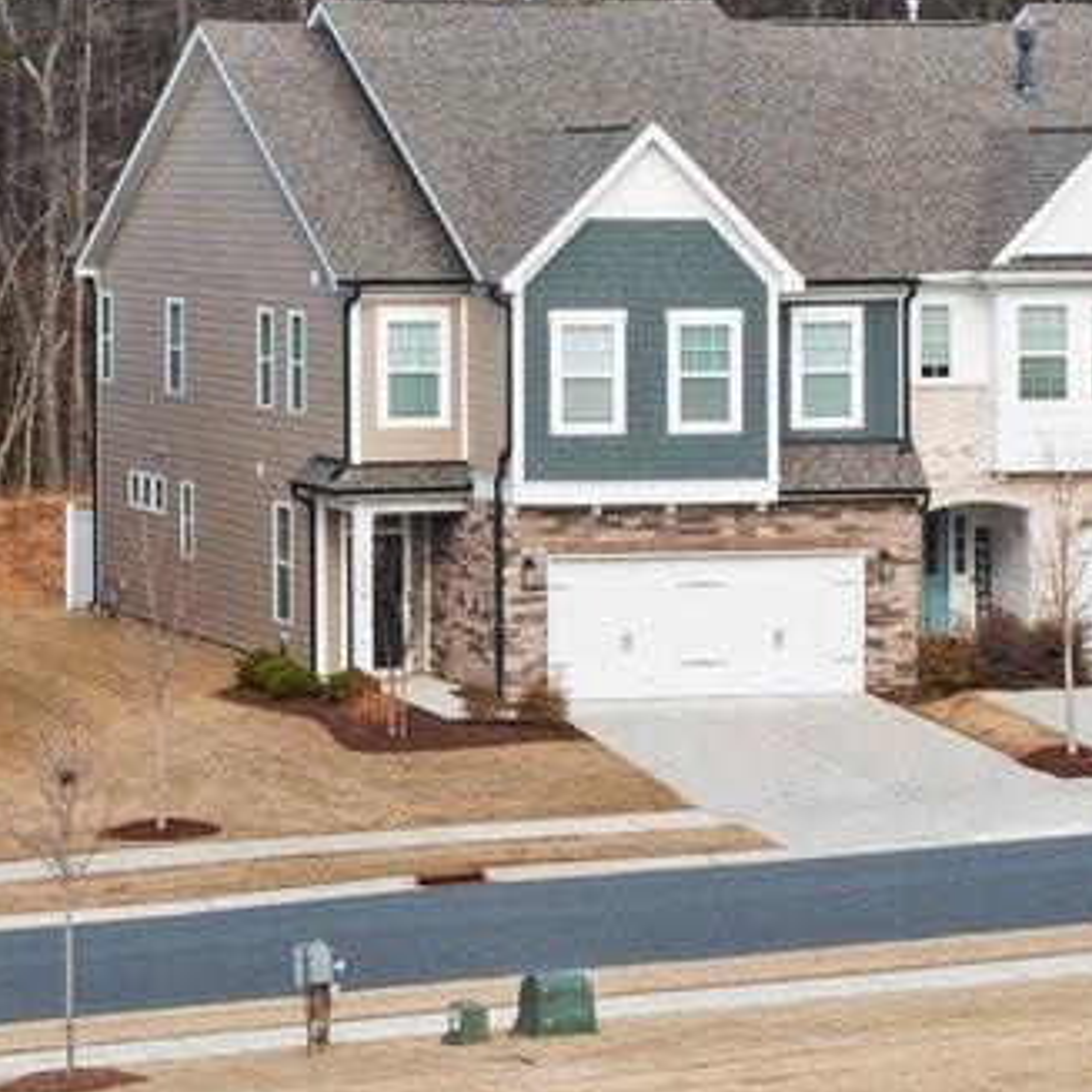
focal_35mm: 149
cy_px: 972
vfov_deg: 11.7
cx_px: 174
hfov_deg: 11.7
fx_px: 5318
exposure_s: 1/160
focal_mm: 10.26
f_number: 4.5
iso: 100
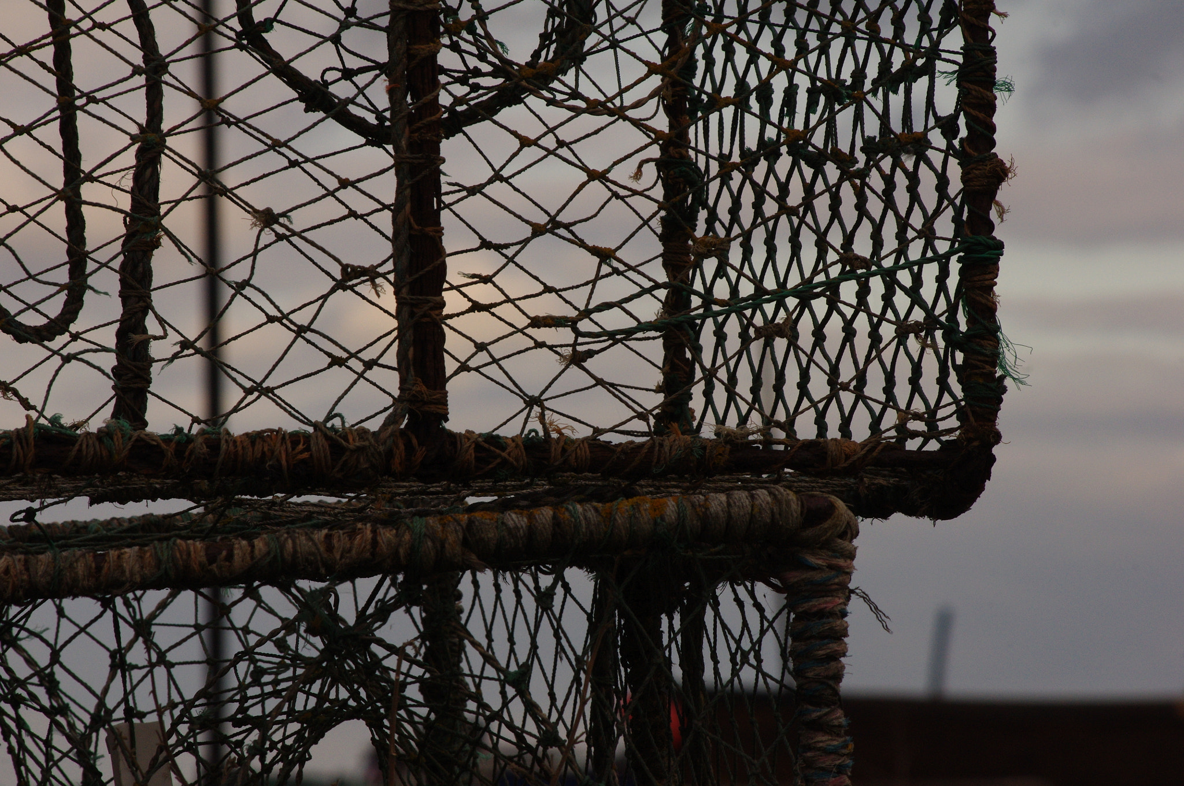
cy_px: 393
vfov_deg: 5.4
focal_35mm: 255
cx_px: 592
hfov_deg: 8.1
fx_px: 8376
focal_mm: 170
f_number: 16
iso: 800
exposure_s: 1/500
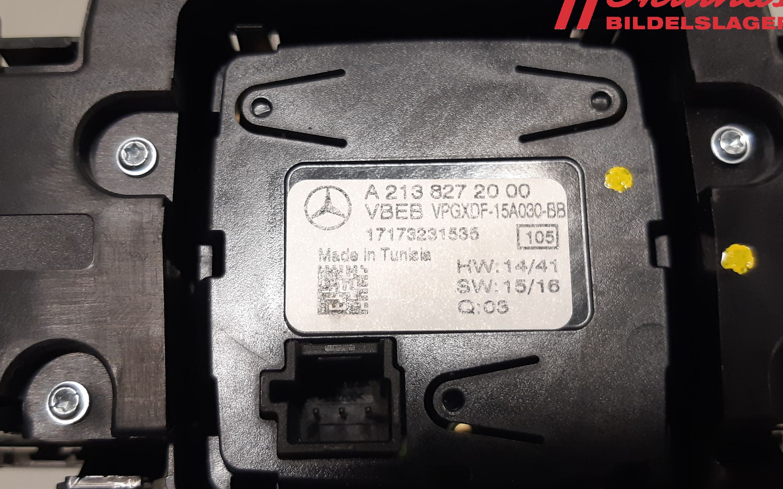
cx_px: 395
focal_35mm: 28
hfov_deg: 66.5
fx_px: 598
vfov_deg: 44.5
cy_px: 262
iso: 100
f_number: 1.7
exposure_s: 1/50
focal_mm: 3.93
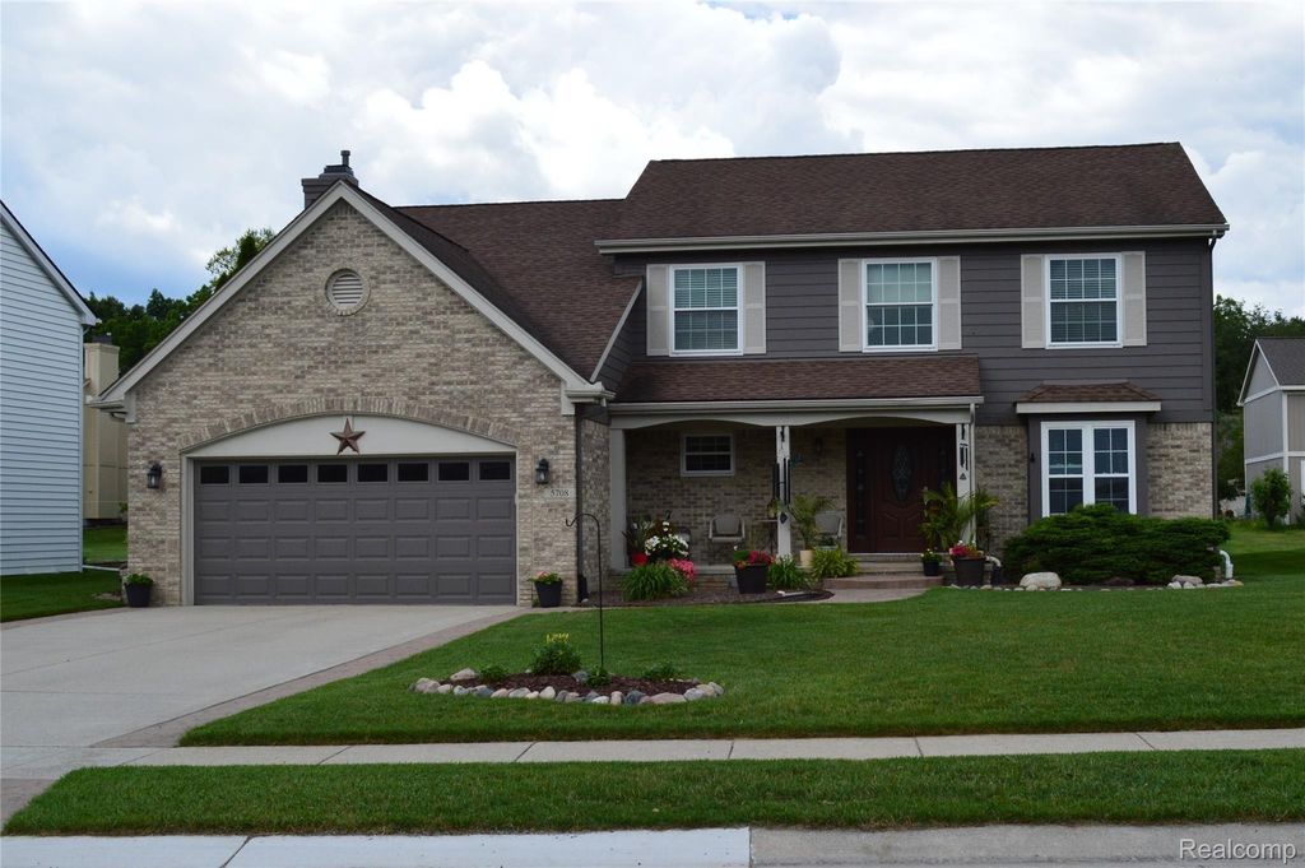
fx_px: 1304
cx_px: 652
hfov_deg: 53.2
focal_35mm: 36
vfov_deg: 36.8
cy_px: 434
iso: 400
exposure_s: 1/400
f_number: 11
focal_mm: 24
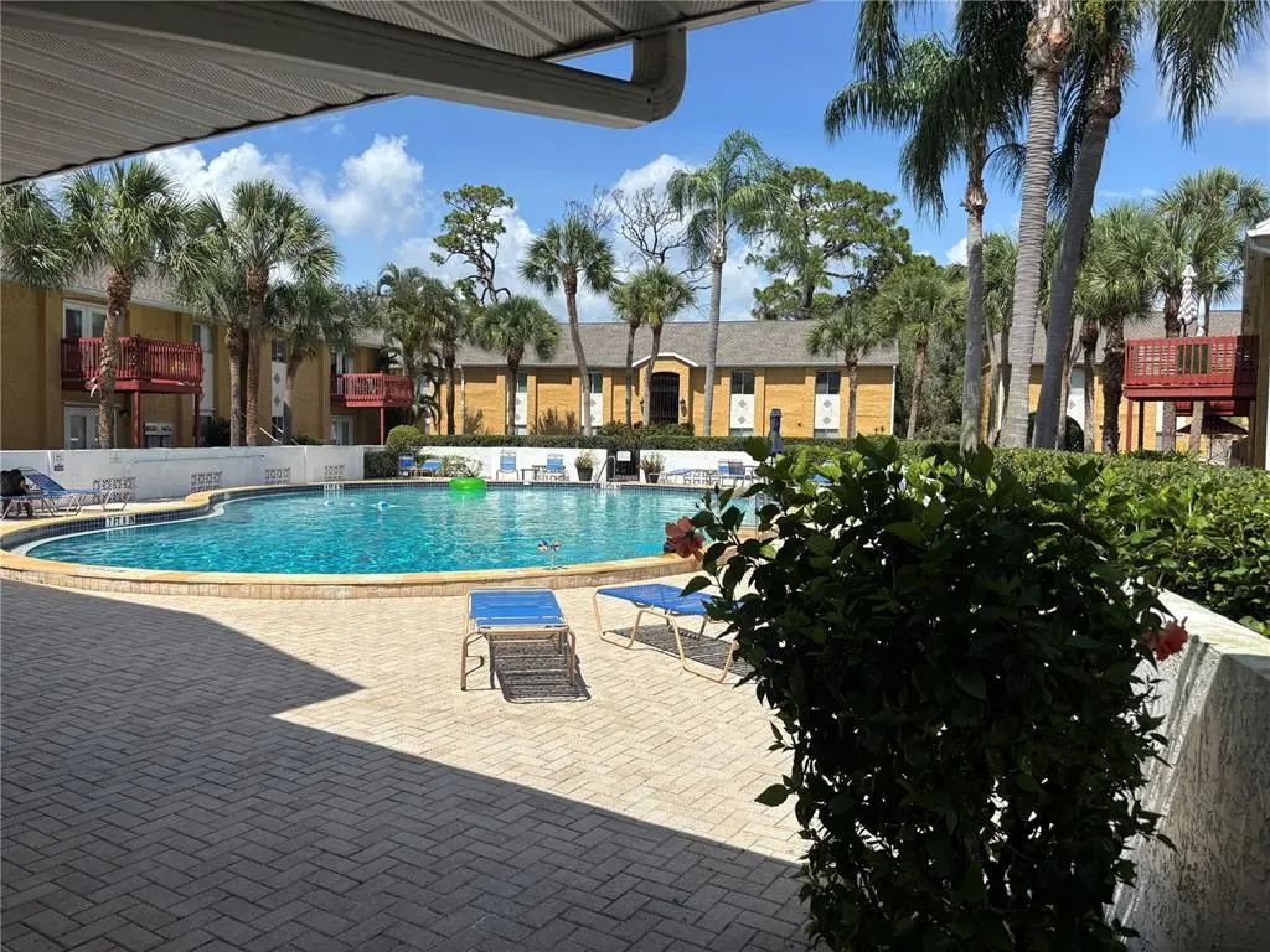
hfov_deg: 67.3
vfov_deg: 53.1
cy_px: 476
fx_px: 954
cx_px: 635
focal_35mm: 26
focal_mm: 5.96
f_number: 1.6
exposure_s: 1/4255
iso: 50
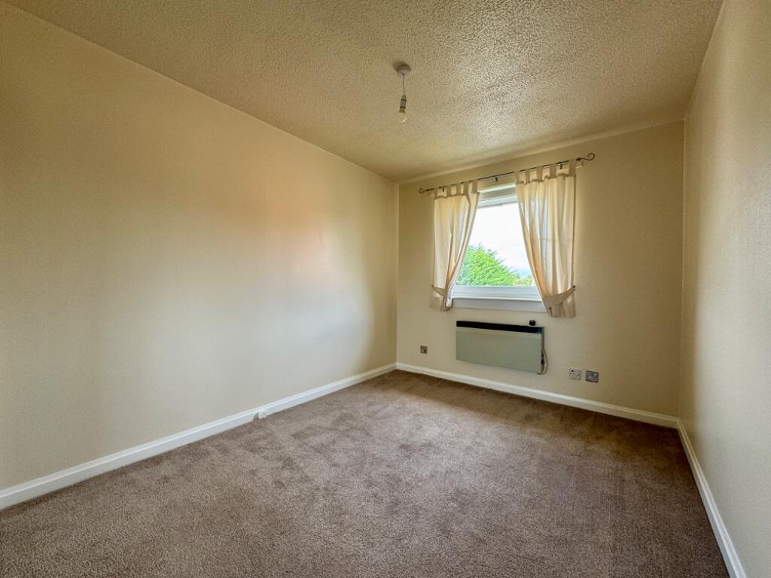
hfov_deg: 102.1
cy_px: 289
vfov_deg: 85.7
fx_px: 312
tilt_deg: -0.3
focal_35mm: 14
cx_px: 386
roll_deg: -0.9
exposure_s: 1/99
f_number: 2.2
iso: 100
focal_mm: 2.22
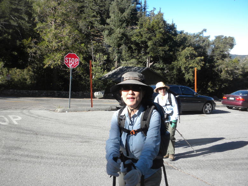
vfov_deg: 38.7
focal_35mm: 37
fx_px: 265
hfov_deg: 50.1
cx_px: 124
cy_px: 93
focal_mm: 6.6
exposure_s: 1/552
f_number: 3.5
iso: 99
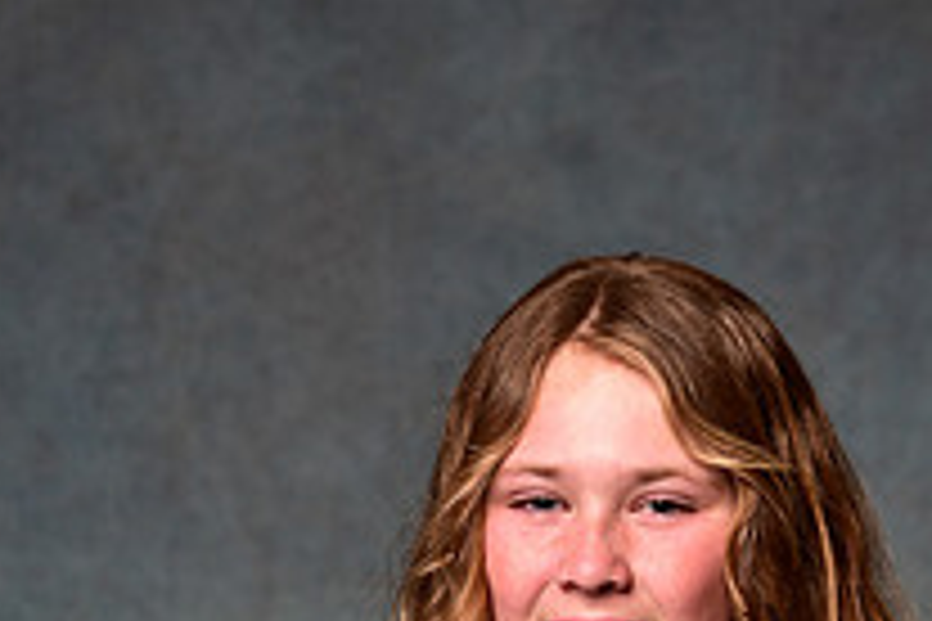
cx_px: 475
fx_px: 5074
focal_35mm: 196
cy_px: 1044
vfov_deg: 6.9
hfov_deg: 10.5
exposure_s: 1/200
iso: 100
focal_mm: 70
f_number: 5
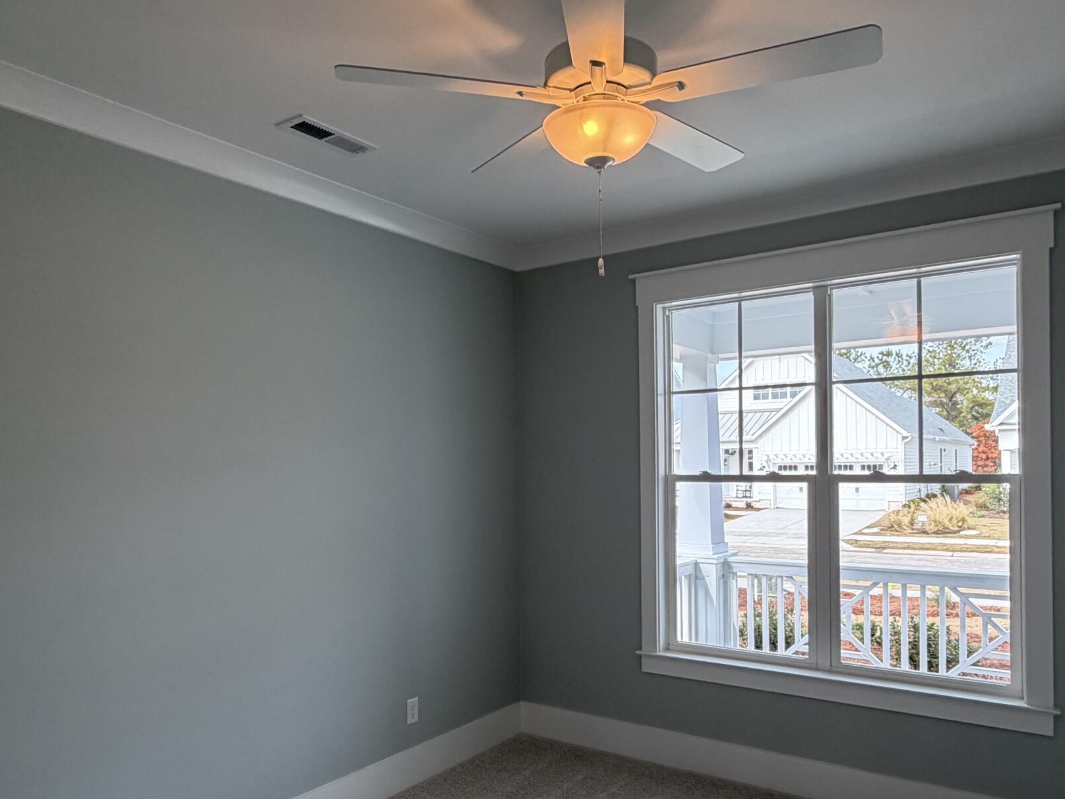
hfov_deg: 67.3
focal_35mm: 26
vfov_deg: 52.8
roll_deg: +1.4
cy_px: 465
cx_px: 541
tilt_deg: +2.0
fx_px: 800
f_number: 2.2
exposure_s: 1/120
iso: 100
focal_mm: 2.22
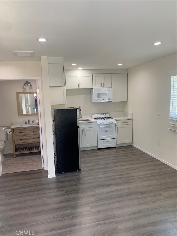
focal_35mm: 26
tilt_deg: -6.6
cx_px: 88
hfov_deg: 53.1
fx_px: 177
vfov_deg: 67.3
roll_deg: +1.5
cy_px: 118
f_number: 1.8
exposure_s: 1/60
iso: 50
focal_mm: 4.25
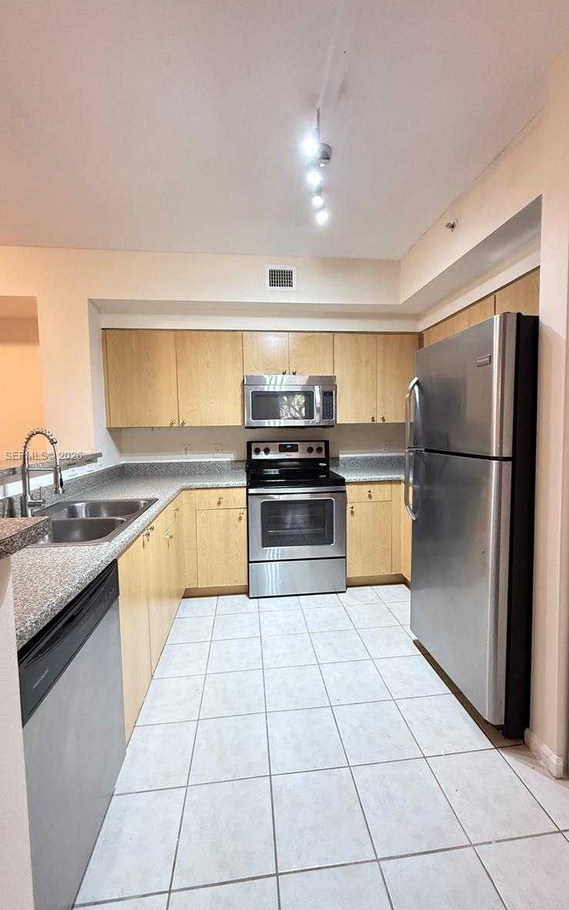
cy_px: 456
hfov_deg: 74.8
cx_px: 285
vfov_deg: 101.5
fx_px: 372
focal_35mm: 15
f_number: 2.2
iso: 800
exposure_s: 1/60
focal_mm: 2.22
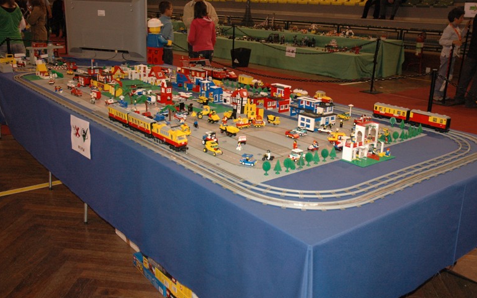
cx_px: 234
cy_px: 141
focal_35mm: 38
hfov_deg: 51.6
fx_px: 494
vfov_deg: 33.6
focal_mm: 24
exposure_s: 1/60
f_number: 4
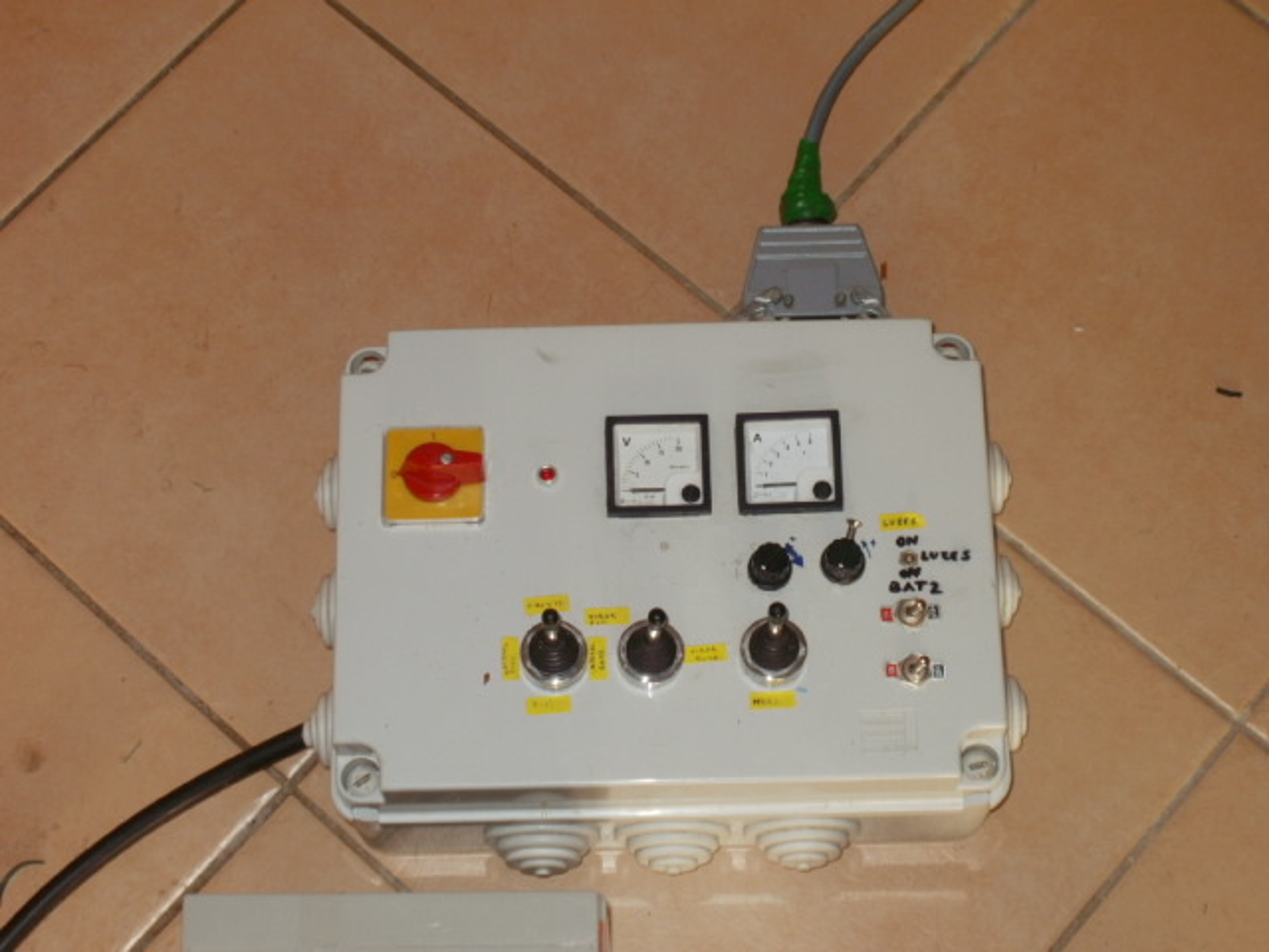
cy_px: 476
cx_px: 634
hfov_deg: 30.3
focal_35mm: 64
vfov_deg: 22.9
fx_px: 2346
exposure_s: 1/40
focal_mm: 11.2
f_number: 4.6
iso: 125
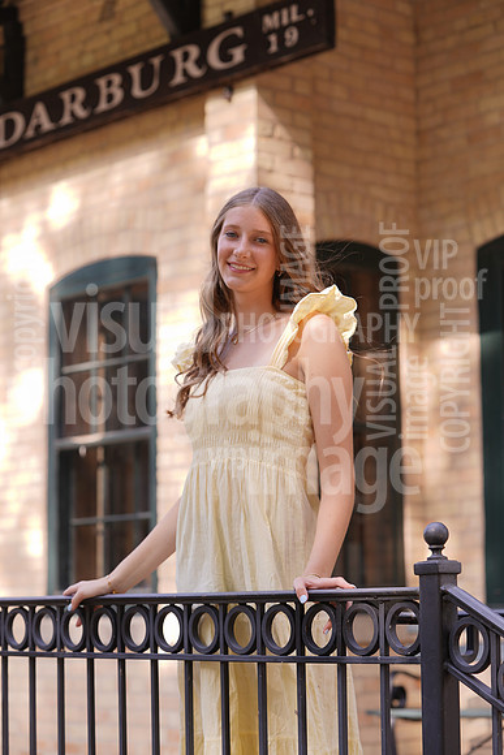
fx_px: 1805
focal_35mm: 86
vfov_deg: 23.6
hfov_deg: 15.9
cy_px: 378
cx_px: 252
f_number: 4
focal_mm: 86
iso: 80
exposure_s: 1/160
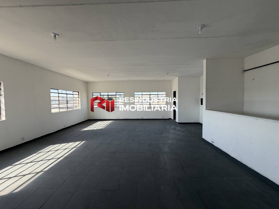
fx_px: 113
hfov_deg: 102.1
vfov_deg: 85.7
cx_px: 140
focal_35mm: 14
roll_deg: -1.2
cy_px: 104
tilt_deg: -0.2
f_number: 2.2
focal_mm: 2.22
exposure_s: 1/147
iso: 40
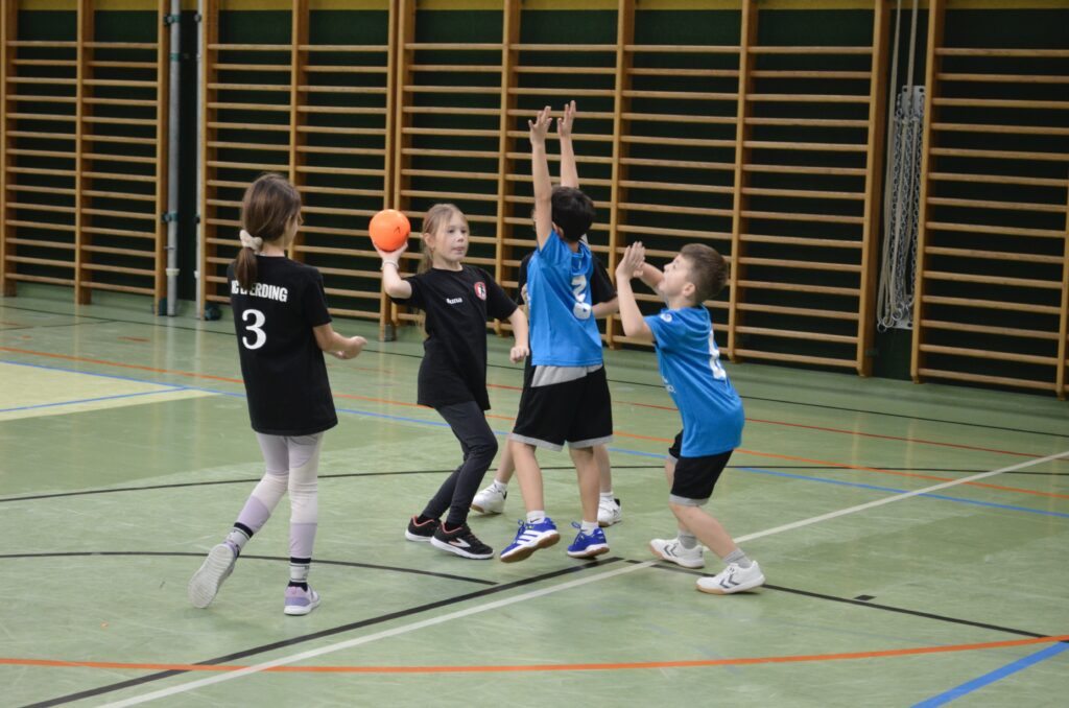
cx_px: 534
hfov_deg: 28.1
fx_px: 2133
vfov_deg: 18.8
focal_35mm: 72
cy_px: 354
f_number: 5.3
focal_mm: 48
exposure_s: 1/200
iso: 1600
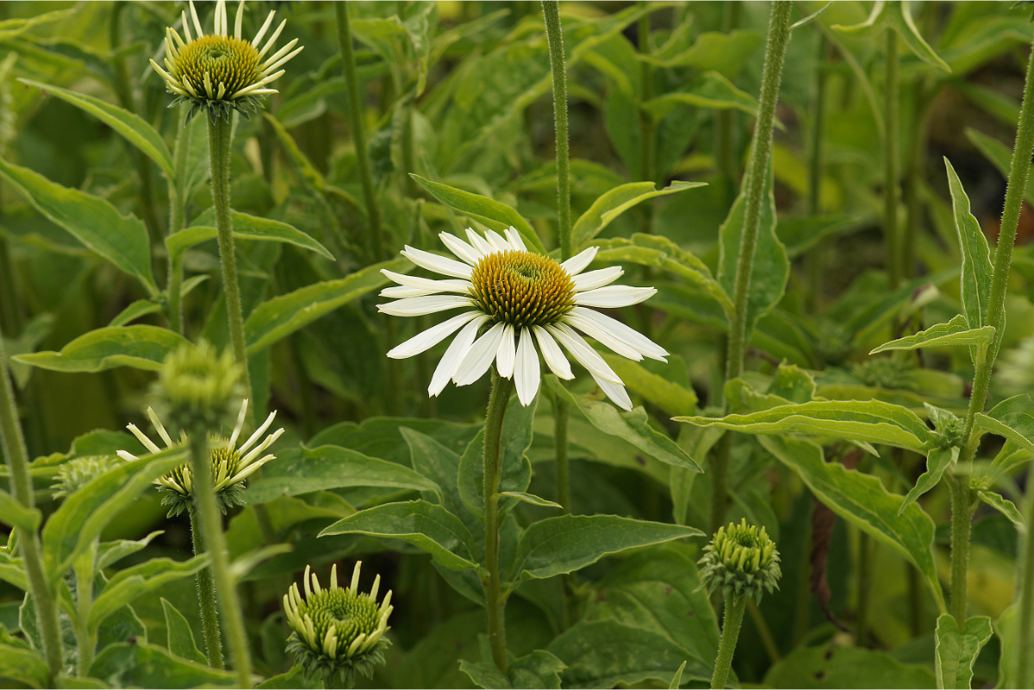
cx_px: 517
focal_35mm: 150
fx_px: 4308
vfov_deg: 9.1
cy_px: 345
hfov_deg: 13.7
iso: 125
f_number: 5.6
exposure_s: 1/160
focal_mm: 100
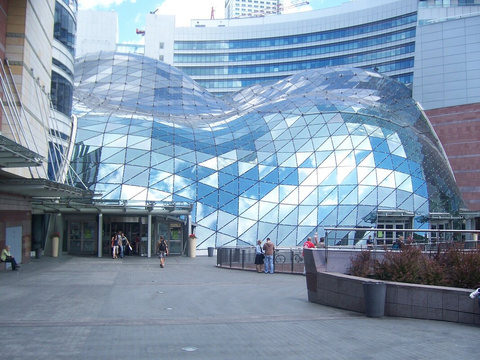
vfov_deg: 39.6
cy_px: 180
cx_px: 240
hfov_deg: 51.4
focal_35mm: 36
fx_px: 499
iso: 80
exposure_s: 1/500
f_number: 2.8
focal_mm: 6.2
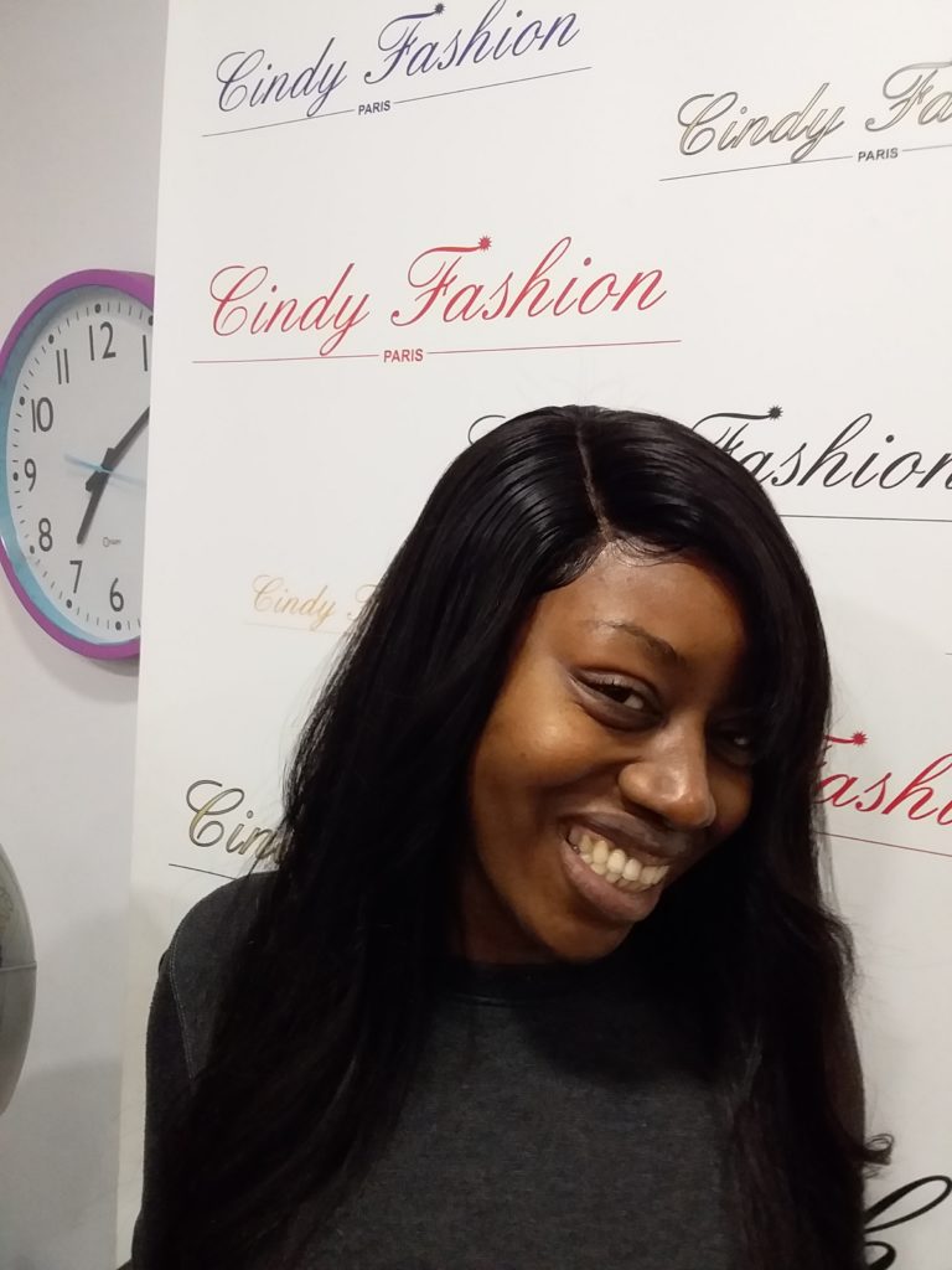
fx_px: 1137
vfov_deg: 58.4
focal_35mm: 31
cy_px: 635
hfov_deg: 45.4
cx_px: 476
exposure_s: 1/25
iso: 200
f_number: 2.2
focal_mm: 3.3
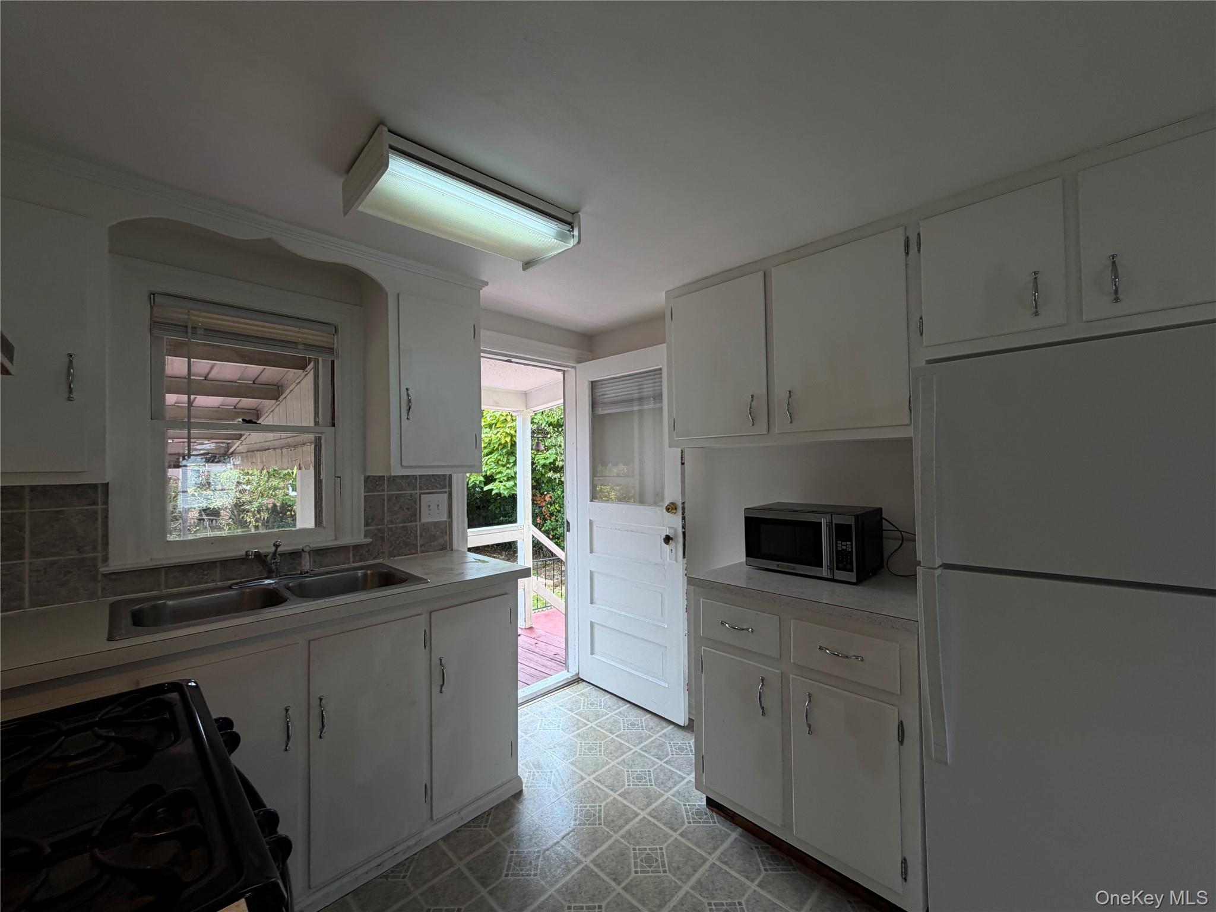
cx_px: 608
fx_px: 492
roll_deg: +0.7
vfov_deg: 85.7
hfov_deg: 102.1
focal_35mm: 14
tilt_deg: +0.9
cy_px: 456
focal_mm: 2.22
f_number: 2.2
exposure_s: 1/120
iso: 64
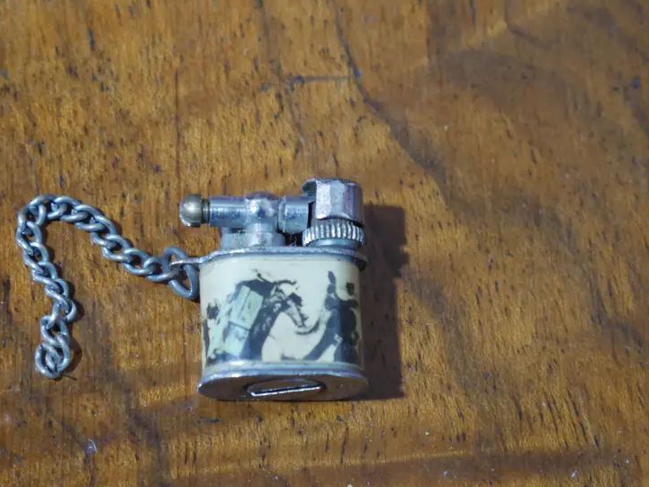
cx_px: 207
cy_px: 248
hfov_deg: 18.1
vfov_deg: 13.7
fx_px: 2025
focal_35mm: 108
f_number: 5.5
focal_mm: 38
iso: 2000
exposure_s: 1/100
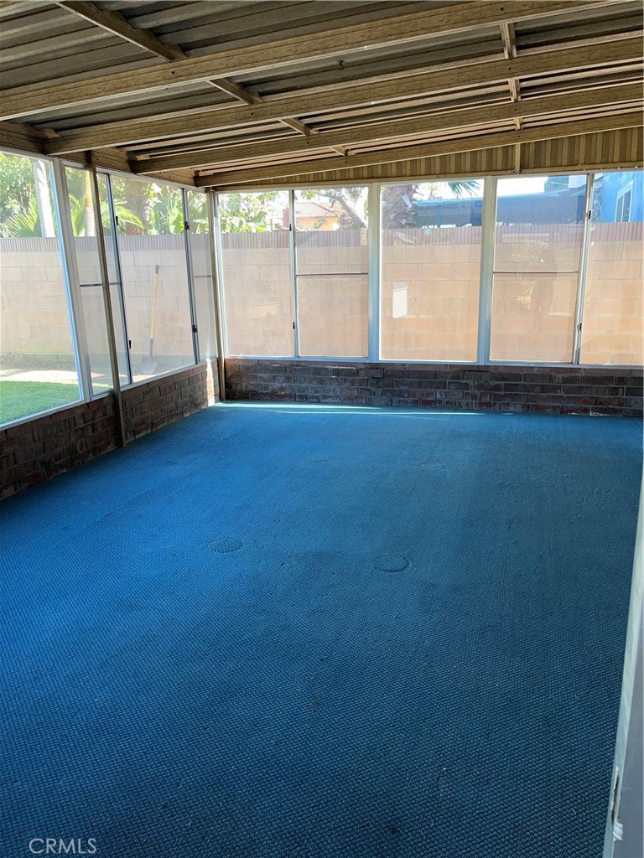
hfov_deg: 54.9
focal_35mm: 25
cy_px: 429
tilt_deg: -14.6
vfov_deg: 69.4
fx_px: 620
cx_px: 322
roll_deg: +2.1
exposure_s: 1/301
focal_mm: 5.1
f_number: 1.6
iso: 32
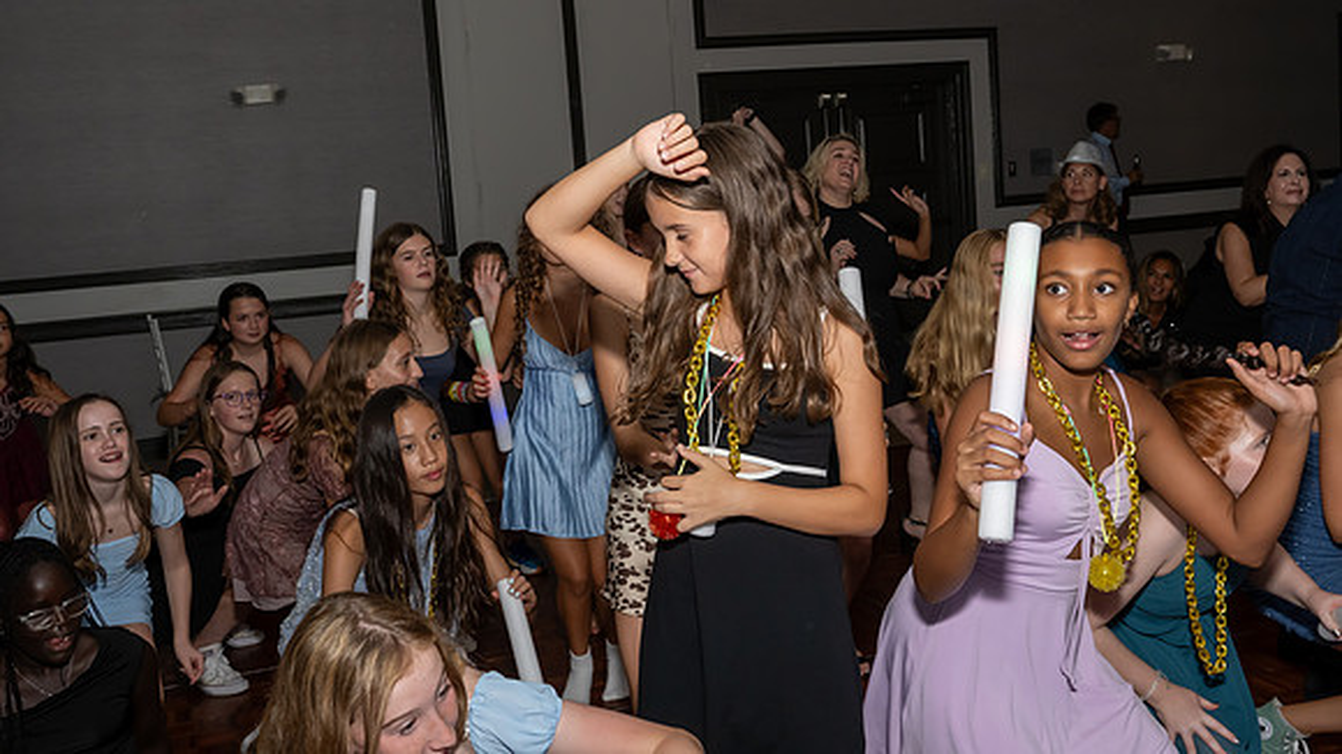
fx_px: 1267
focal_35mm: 36
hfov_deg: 55.8
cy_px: 308
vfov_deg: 33.1
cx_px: 671
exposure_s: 1/250
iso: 1000
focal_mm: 23
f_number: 8
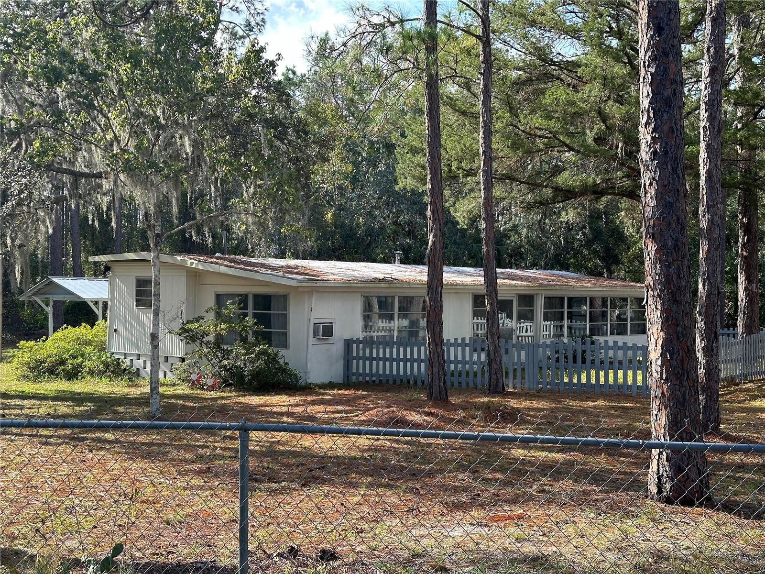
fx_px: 1061
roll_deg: -0.5
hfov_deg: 39.7
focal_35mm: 48
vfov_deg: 30.3
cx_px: 382
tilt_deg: -1.0
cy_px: 287
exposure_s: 1/843
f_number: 1.78
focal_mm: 6.86
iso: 64
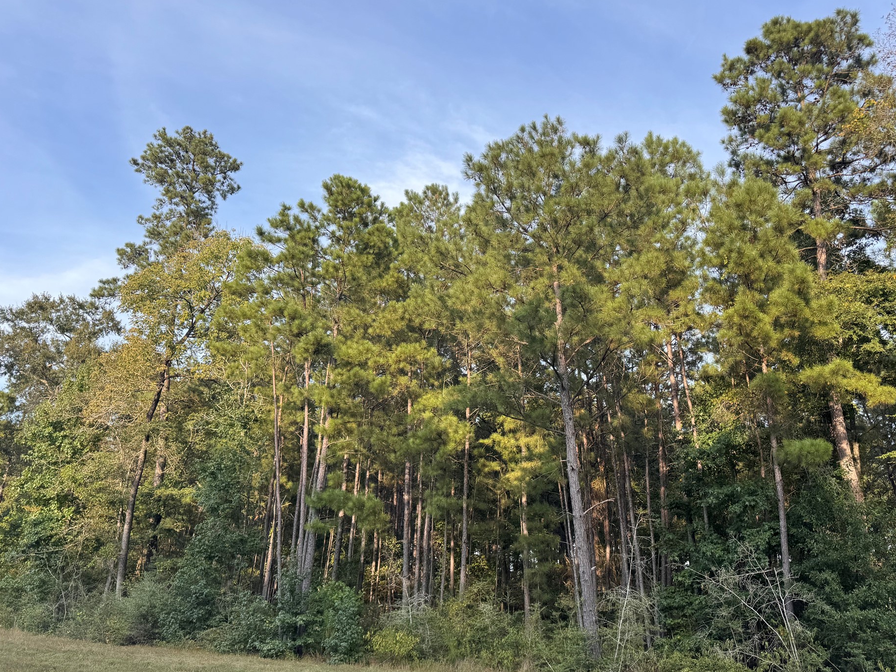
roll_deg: -1.2
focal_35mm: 27
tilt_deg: +18.5
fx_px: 699
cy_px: 358
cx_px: 487
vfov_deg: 51.3
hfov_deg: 65.2
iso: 80
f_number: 1.78
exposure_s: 1/1026
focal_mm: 6.76
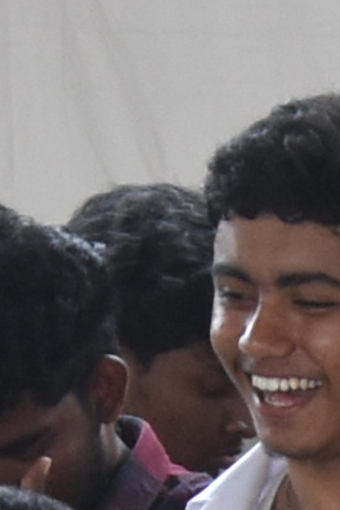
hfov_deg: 1.5
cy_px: 1211
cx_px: 2750
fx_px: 12055
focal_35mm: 851
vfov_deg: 2.4
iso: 800
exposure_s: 1/160
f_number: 6.3
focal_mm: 50
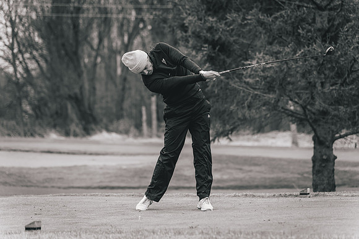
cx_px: 180
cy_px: 119
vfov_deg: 12.5
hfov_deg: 18.6
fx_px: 1097
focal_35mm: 110
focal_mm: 106
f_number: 2.8
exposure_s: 1/3200
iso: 640
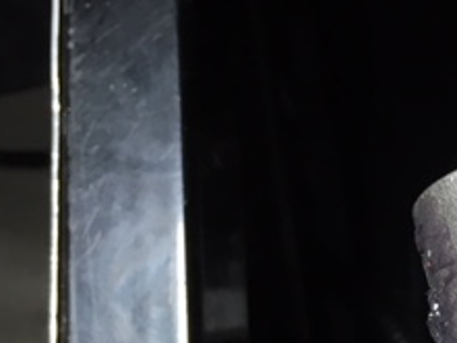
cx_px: 536
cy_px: 320
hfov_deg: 21.7
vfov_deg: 17.3
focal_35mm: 84
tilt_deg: -71.5
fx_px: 1110
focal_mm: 4.15
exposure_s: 1/30
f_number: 2.2
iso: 64
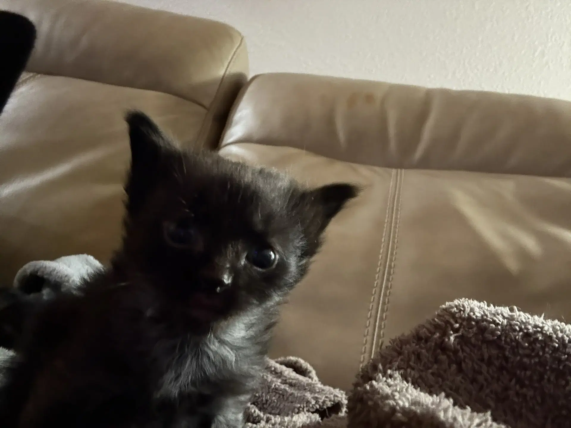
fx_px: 495
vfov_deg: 46.8
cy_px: 214
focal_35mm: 30
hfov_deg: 60.0
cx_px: 286
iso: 640
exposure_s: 1/17
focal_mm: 2.69
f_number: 1.9
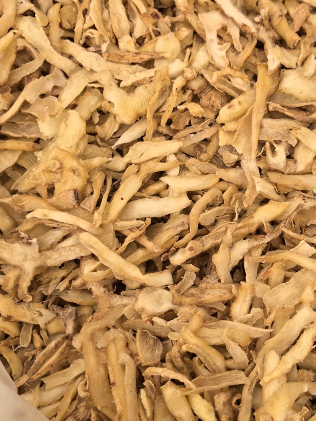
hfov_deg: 35.5
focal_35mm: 40
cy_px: 215
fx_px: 487
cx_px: 218
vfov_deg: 46.8
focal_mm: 6.35
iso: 100
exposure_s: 1/100
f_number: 2
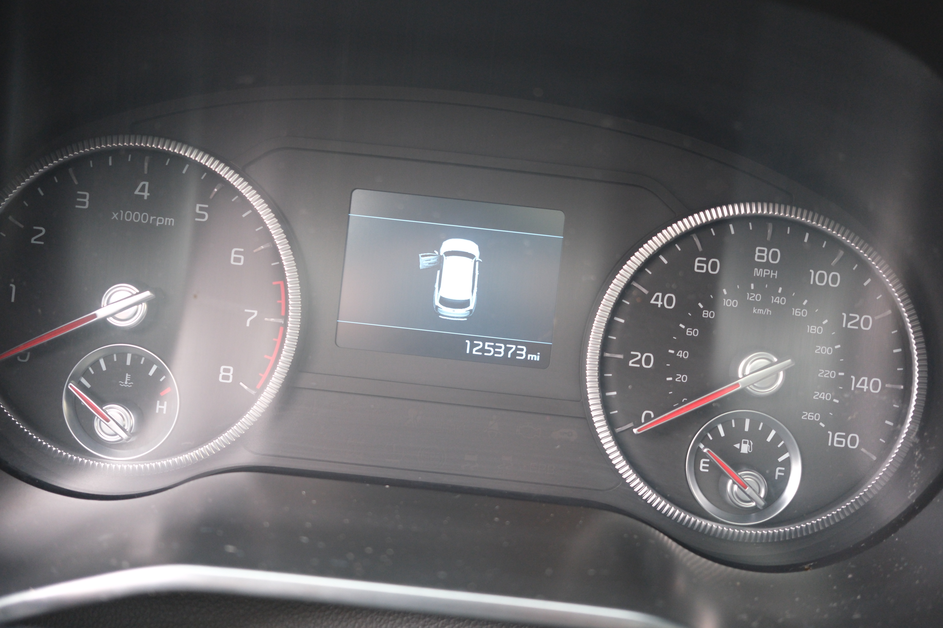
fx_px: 917
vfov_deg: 37.9
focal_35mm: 35
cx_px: 472
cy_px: 314
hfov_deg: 54.4
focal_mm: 23
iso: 1250
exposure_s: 1/50
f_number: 2.8
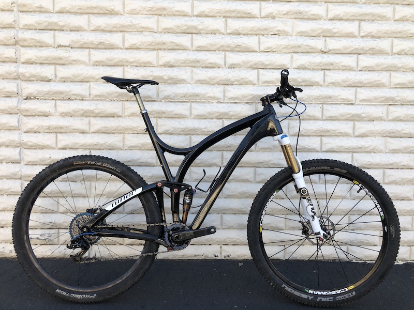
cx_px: 207
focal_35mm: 28
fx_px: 335
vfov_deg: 49.7
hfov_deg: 63.4
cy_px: 155
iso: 20
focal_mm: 4
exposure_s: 1/312
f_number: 1.8
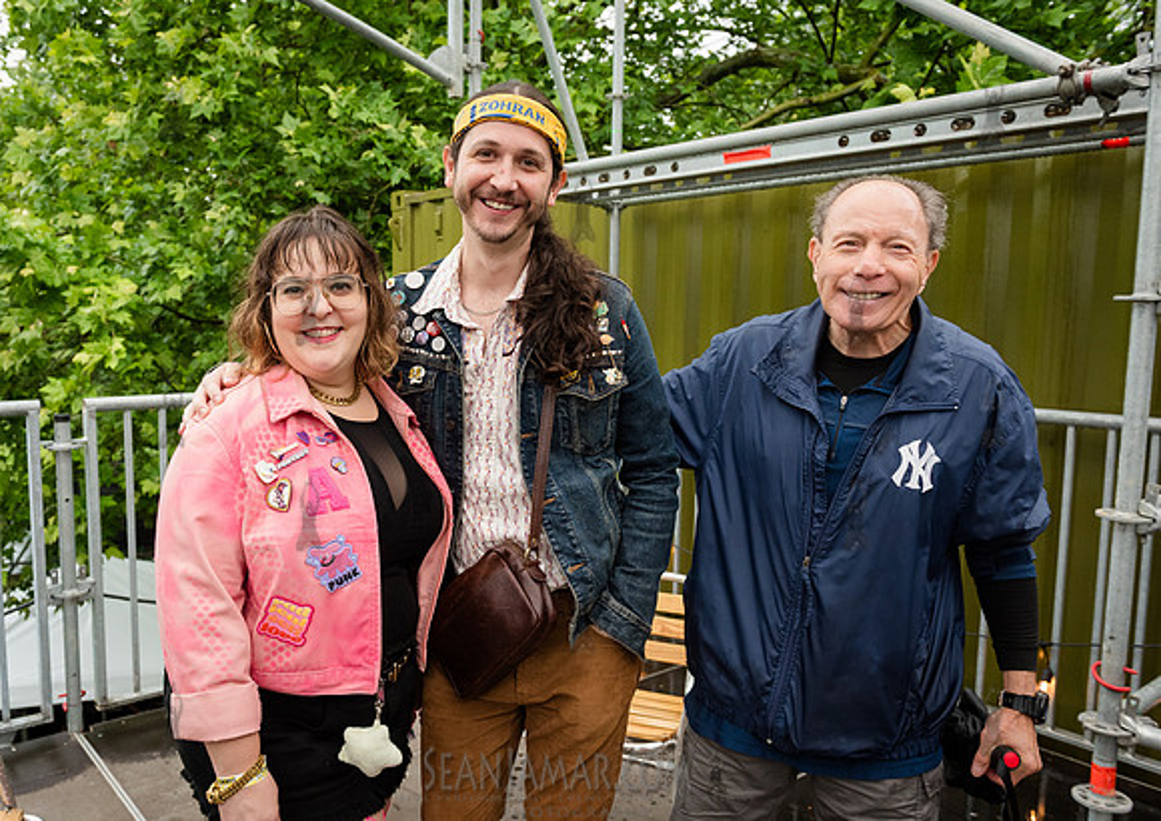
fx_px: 956
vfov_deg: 46.5
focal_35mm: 29
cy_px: 422
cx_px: 500
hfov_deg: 62.3
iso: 2000
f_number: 4.5
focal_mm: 26
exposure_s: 1/640
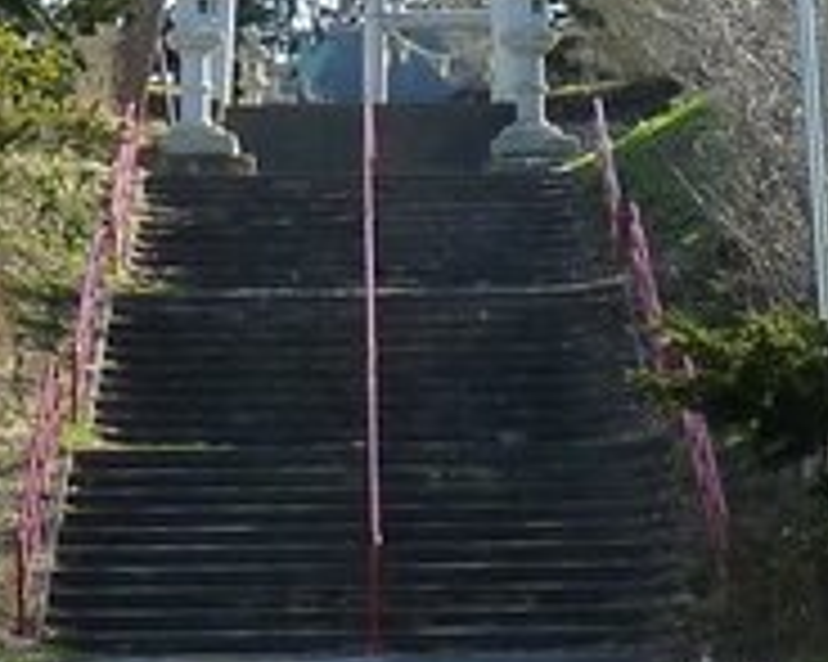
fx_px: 4213
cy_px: 90
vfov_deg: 8.9
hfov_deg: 11.2
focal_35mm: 172
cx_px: 382
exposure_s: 1/200
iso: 125
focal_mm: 4.8
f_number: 4
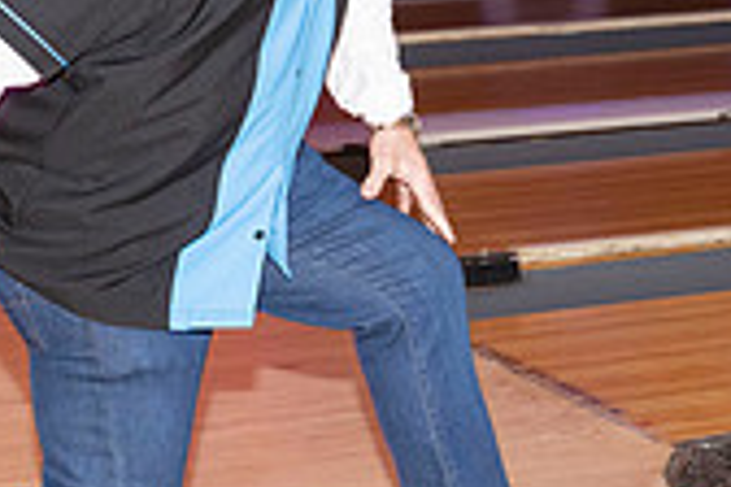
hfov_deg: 12.5
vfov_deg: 8.4
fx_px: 3289
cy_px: 67
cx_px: 748
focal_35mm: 162
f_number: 5.6
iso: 2000
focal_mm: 47
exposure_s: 1/100
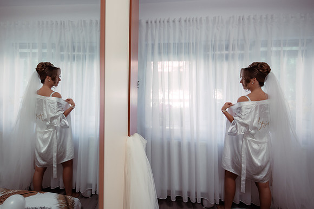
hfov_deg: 78.2
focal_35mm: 22
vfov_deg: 57.1
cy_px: 88
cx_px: 133
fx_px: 191
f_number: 2.8
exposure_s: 1/640
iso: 1250
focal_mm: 19
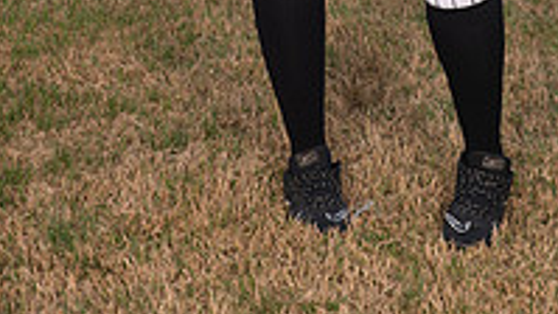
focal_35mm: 154
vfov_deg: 7.6
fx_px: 2279
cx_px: 300
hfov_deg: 14.0
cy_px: -311
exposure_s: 1/320
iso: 320
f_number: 6.3
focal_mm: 65
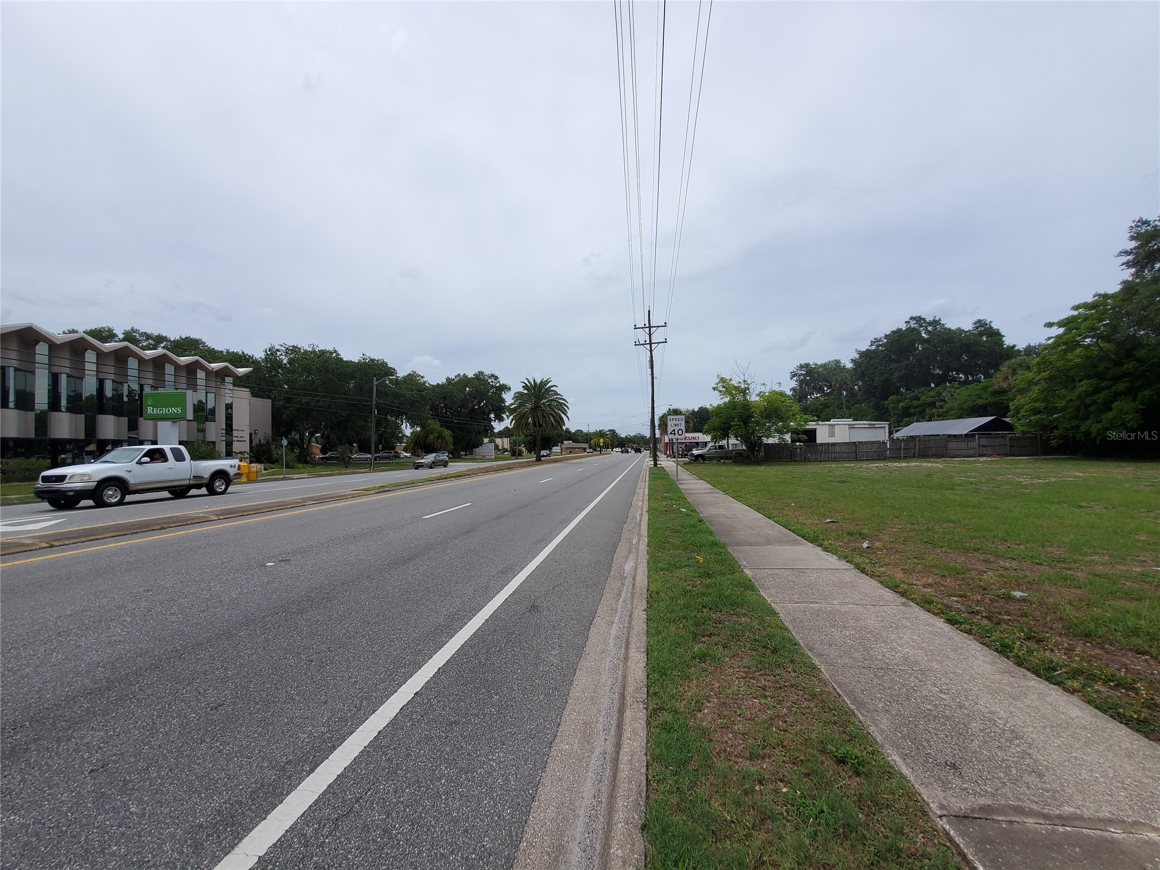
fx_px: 436
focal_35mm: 13
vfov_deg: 89.9
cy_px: 435
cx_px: 580
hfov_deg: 106.2
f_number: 2.2
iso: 50
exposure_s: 1/1579
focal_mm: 1.8
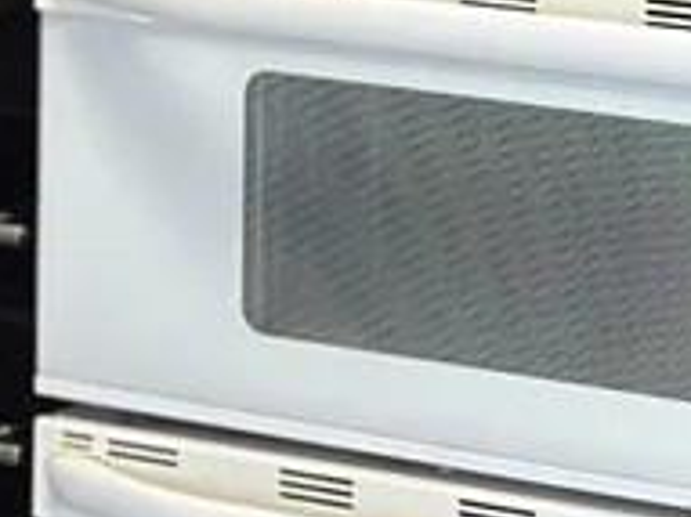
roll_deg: -0.2
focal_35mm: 257
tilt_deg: -4.1
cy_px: -546
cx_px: 1114
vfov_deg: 5.6
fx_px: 5127
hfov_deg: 7.5
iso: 200
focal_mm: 6.86
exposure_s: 1/60
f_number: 1.78
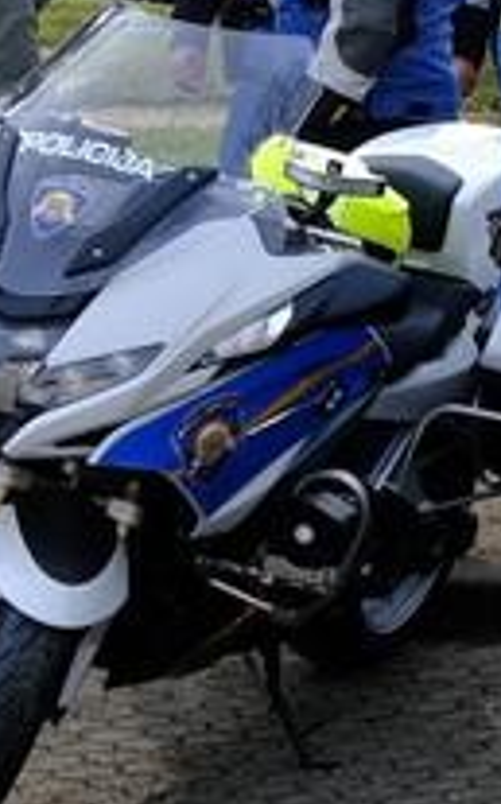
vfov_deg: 10.9
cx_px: 2256
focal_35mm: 189
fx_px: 4138
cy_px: -99
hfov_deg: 5.6
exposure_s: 1/400
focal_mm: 16
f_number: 4
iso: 200
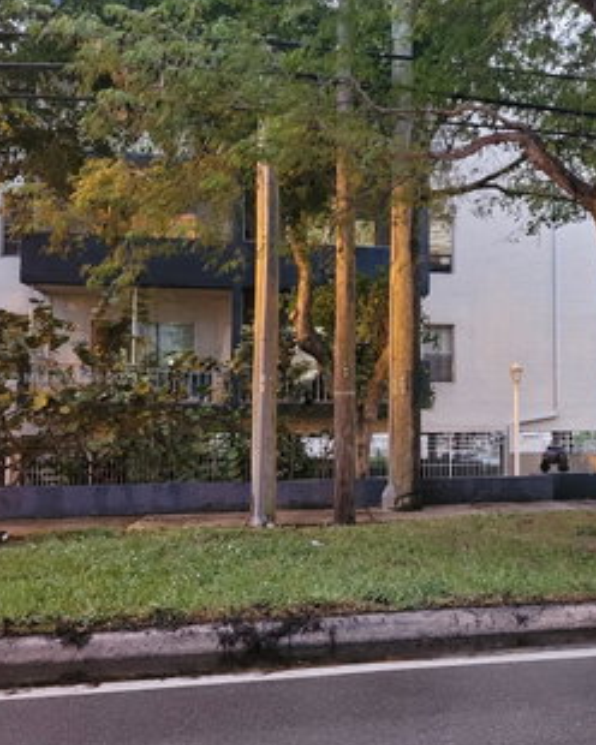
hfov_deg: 41.0
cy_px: 380
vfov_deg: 51.5
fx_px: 772
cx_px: 446
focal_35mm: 35
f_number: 1.8
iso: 500
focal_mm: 5.4
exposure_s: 1/30
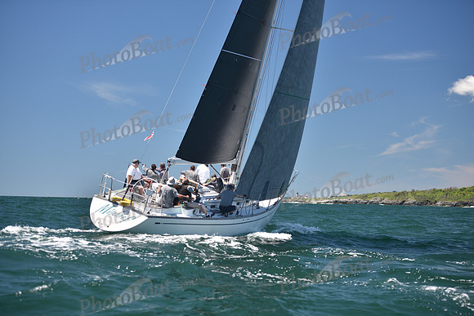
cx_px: 237
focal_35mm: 70
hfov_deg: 28.8
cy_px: 158
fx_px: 922
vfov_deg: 19.5
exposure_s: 1/1000
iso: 200
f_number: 3.2
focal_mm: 70
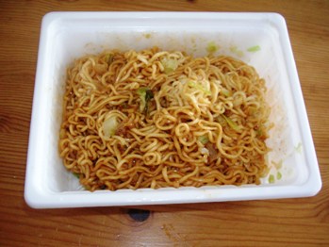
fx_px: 361
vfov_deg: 37.7
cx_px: 164
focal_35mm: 38
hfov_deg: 49.0
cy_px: 124
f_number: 2.8
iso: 200
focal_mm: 5.8
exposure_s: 1/9.9
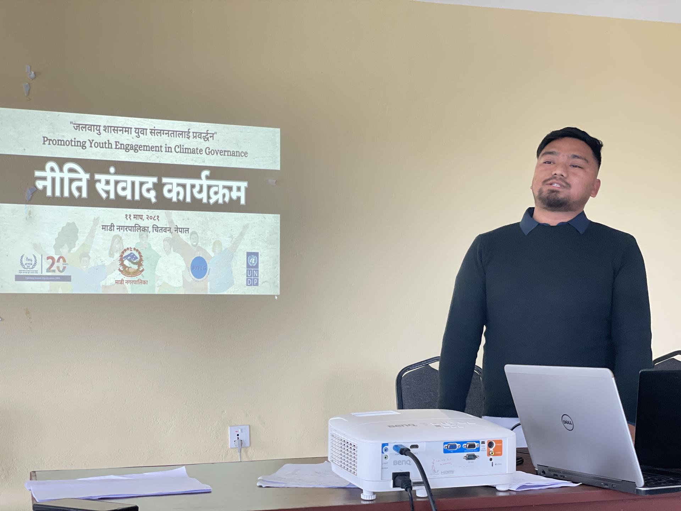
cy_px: 256
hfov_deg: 36.8
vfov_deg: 28.0
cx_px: 340
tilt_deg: +4.3
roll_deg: +0.5
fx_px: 1023
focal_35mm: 52
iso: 250
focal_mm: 6
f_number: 2
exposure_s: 1/120
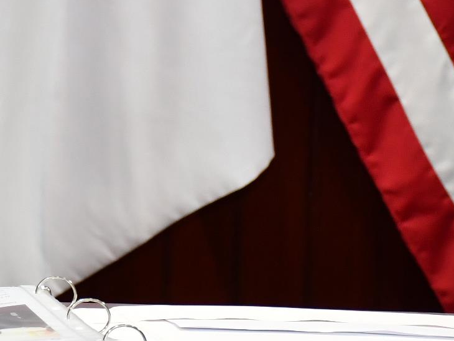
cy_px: -42
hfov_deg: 7.0
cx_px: -368
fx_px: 3608
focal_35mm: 275
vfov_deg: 5.4
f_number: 5.6
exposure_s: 1/100
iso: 1250
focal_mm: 50
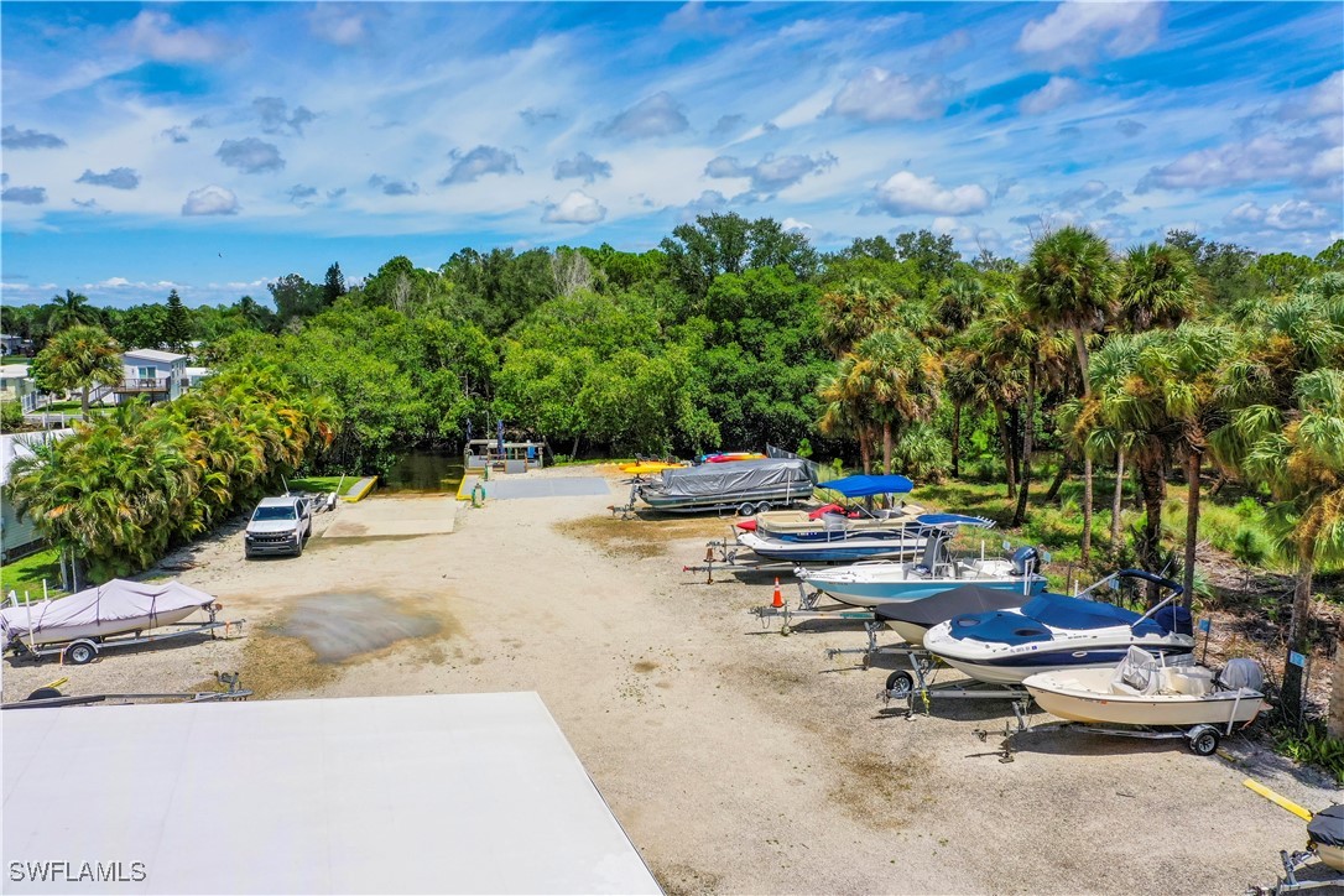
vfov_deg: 46.4
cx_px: 672
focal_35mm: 28
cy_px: 448
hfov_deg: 65.5
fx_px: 1045
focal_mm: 10.26
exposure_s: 1/800
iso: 100
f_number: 6.3
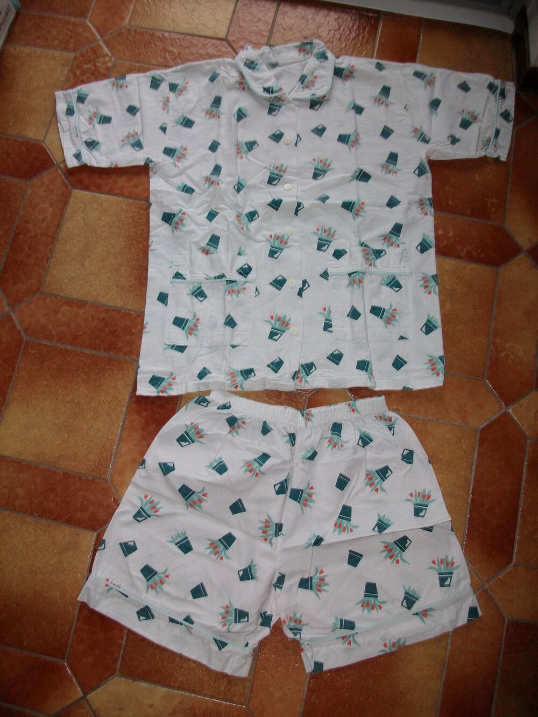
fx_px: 663
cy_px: 358
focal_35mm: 32
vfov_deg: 56.8
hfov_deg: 44.2
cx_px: 269
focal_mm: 5.7
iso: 125
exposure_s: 1/40
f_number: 2.9
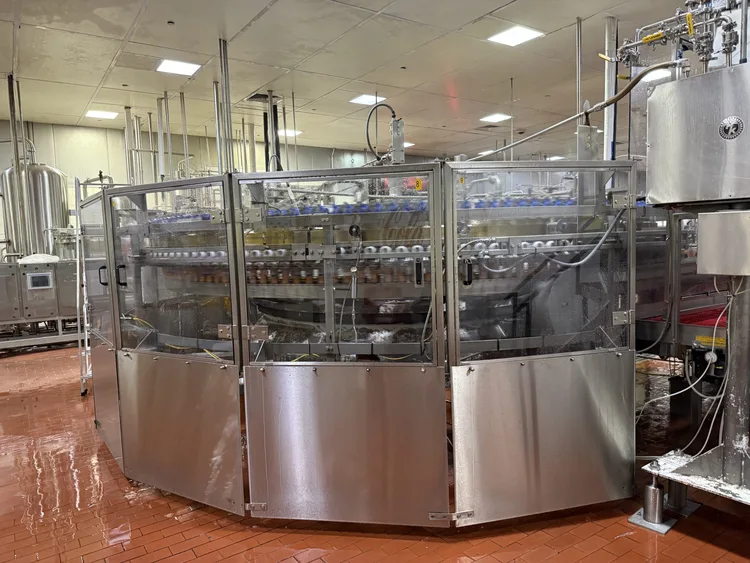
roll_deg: +1.5
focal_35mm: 24
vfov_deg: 56.8
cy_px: 282
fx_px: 520
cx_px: 375
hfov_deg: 71.6
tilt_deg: -3.3
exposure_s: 1/60
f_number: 1.78
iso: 400
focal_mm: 6.76
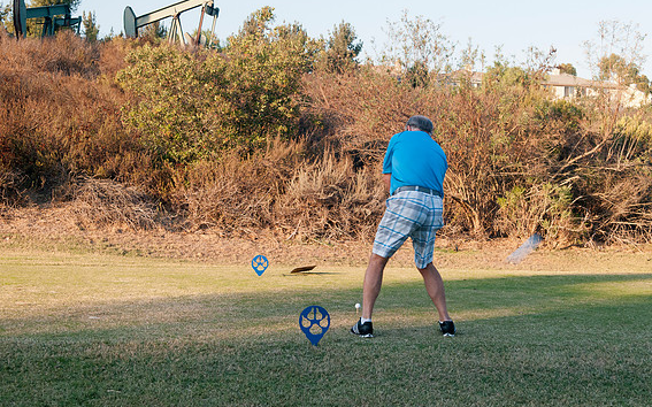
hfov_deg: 40.3
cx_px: 323
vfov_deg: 25.8
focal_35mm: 50
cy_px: 188
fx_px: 888
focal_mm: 32
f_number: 6.3
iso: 400
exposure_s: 1/160
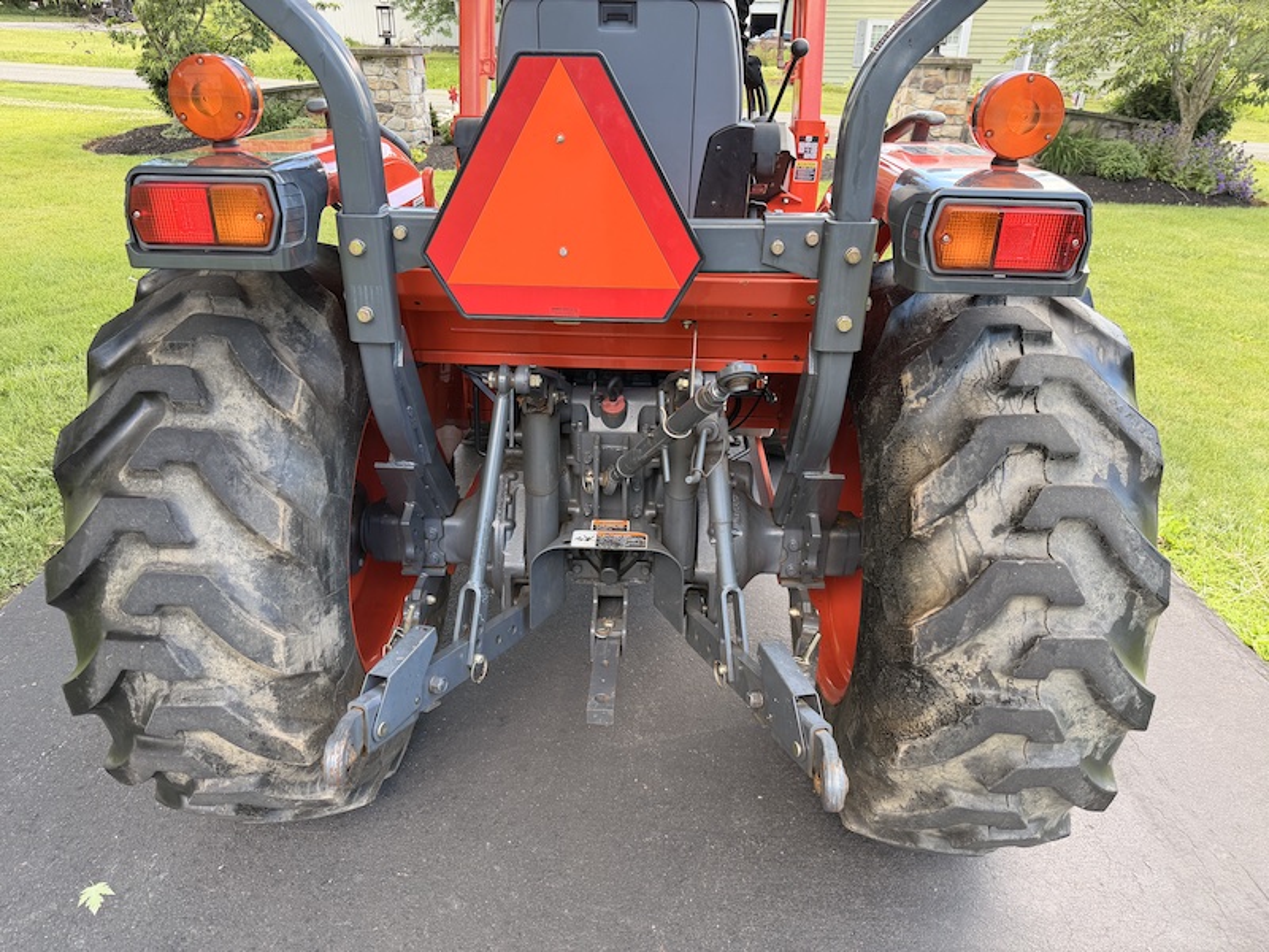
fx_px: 880
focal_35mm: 24
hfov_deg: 71.6
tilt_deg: -28.7
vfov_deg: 56.8
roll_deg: -0.7
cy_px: 476
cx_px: 634
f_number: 1.78
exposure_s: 1/181
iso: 80
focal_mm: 6.76
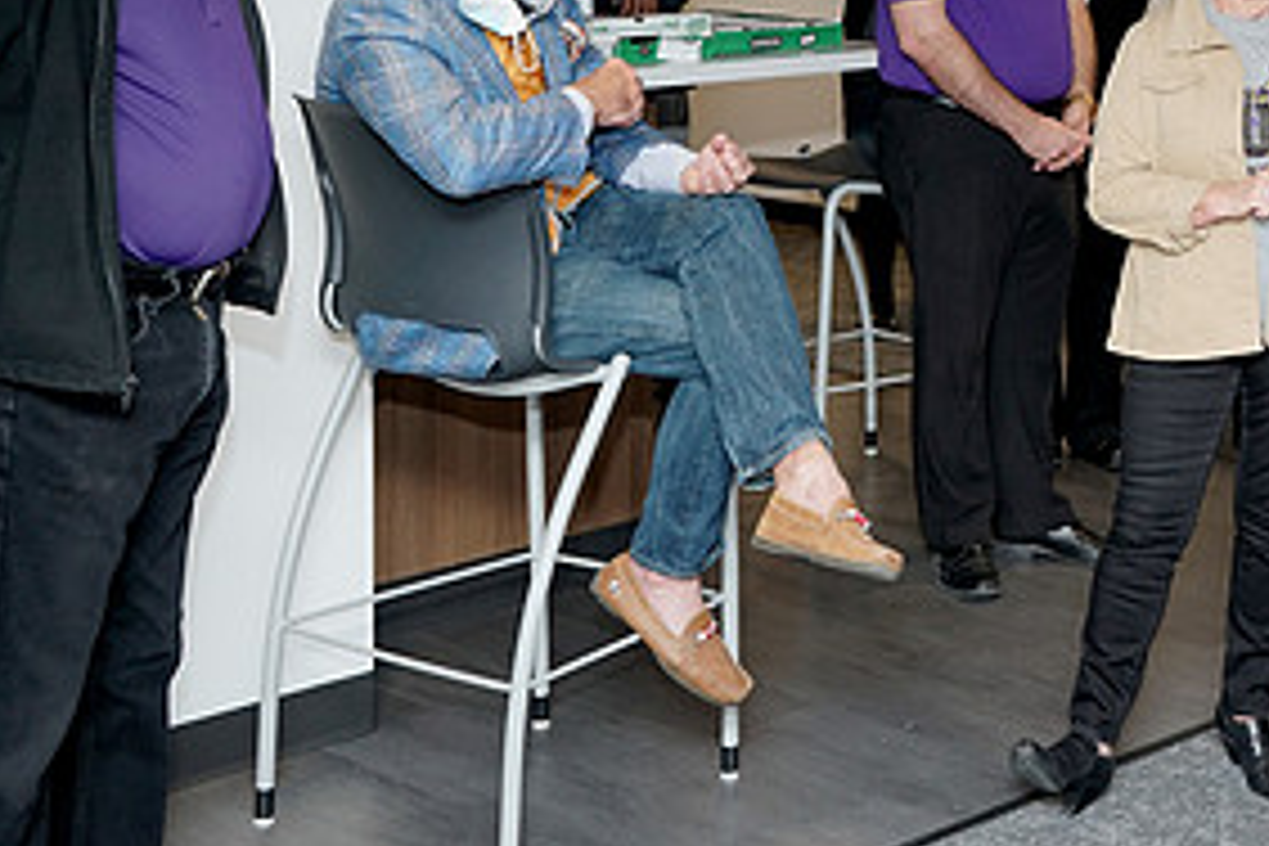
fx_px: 2538
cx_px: 1251
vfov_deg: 18.4
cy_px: 2
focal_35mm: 72
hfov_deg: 26.6
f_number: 4.5
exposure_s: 1/200
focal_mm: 35
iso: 500
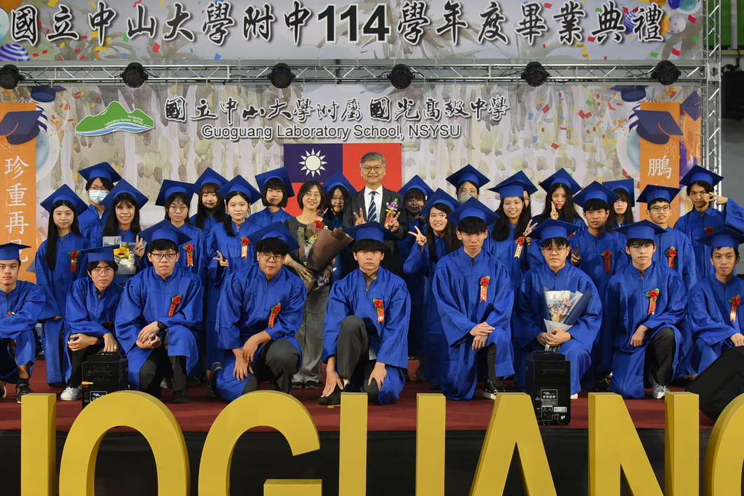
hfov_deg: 42.7
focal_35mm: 46
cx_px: 342
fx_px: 951
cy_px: 287
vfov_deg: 29.2
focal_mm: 30
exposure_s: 1/100
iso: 1600
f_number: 5.6
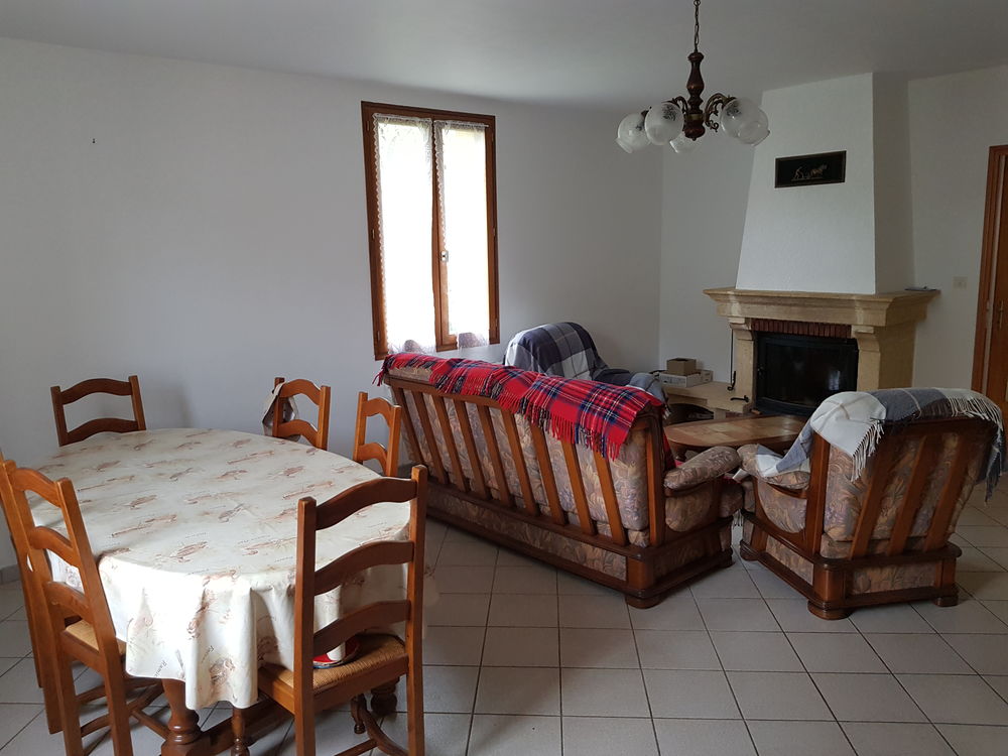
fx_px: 757
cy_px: 378
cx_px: 504
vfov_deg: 53.1
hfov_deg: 67.3
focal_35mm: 26
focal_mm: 4.2
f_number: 1.7
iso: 200
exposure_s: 1/60
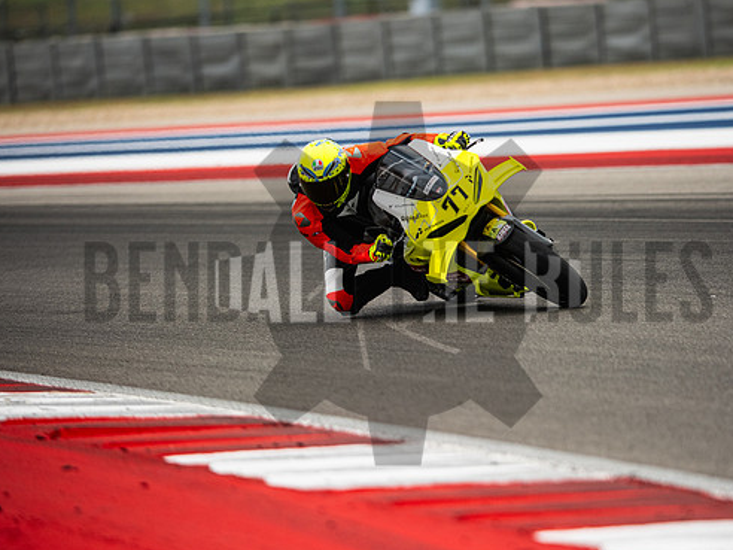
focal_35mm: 340
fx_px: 7200
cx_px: 398
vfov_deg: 4.4
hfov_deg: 5.8
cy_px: 284
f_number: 2
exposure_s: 1/5000
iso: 400
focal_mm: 200
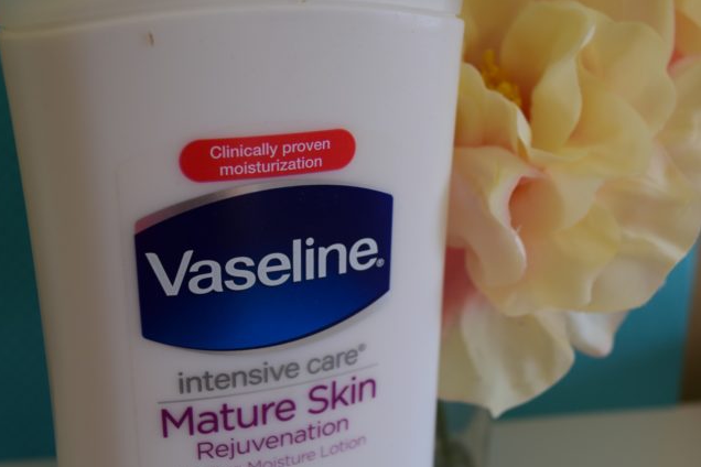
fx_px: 925
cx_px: 346
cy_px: 236
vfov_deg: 28.4
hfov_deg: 41.5
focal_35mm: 48
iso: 400
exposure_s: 1/60
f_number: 8
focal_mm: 31
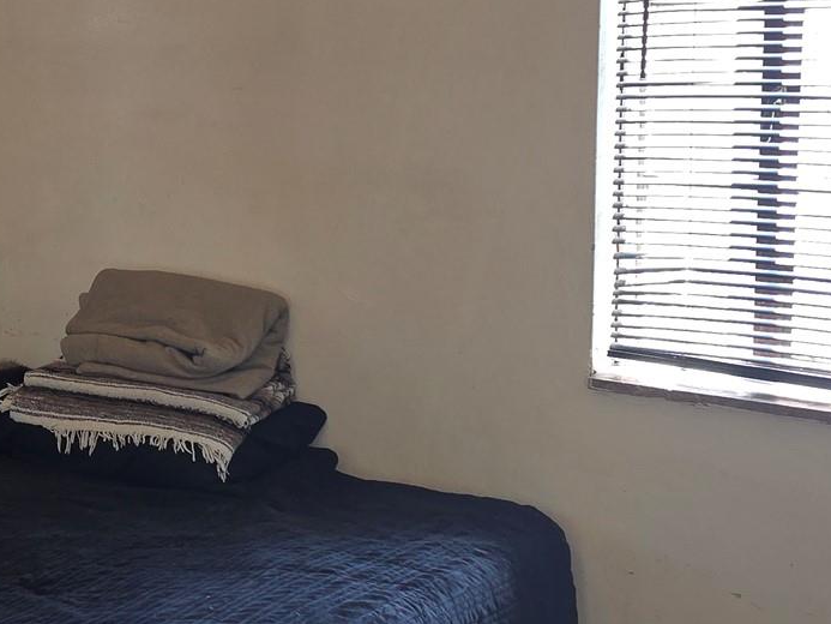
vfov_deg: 21.5
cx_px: -94
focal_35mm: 68
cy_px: 166
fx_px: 1633
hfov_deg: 26.2
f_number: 1.7
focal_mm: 6.3
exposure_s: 1/60
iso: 100
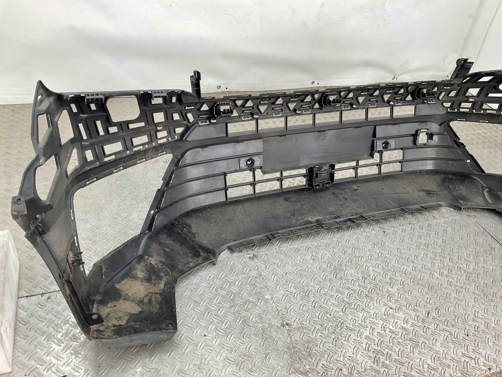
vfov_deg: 48.2
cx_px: 251
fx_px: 421
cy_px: 188
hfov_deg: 61.7
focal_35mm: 29
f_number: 1.8
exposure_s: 1/120
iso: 25
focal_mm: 3
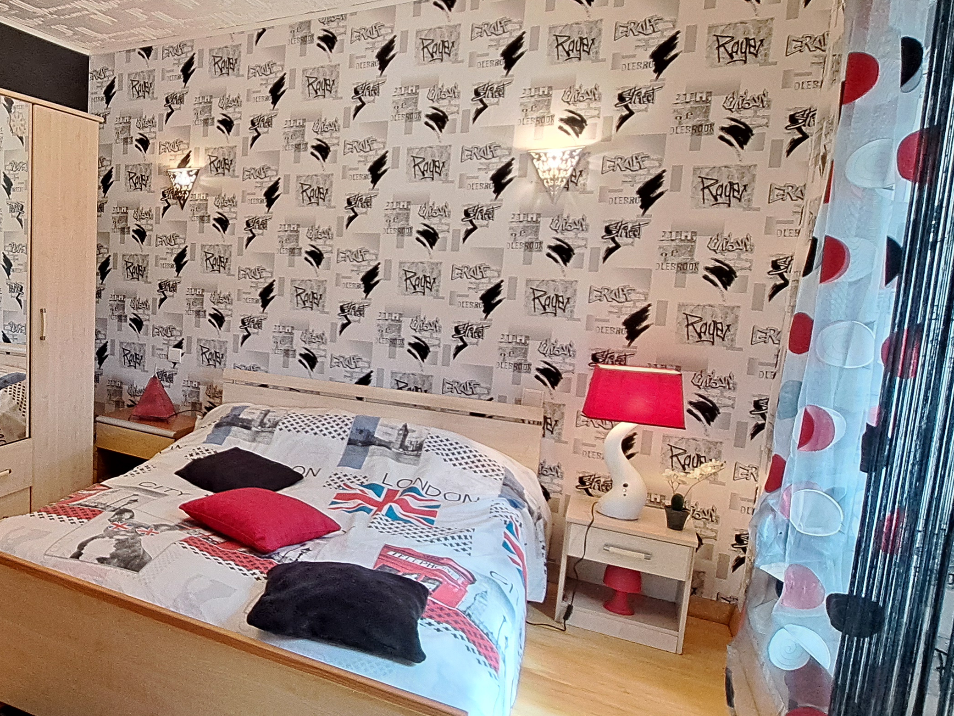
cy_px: 341
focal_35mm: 25
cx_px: 131
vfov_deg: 54.9
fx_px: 689
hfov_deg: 60.8
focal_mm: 1.74
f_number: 2.2
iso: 160
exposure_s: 1/50
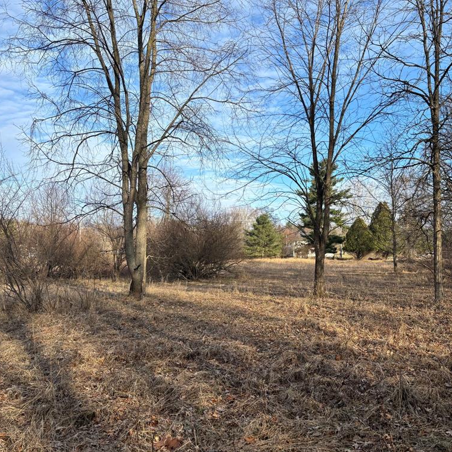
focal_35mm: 31
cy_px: 228
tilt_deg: +3.5
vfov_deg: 52.5
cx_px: 298
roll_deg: -0.2
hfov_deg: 51.6
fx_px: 458
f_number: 1.6
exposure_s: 1/1984
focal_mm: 5.96
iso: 50
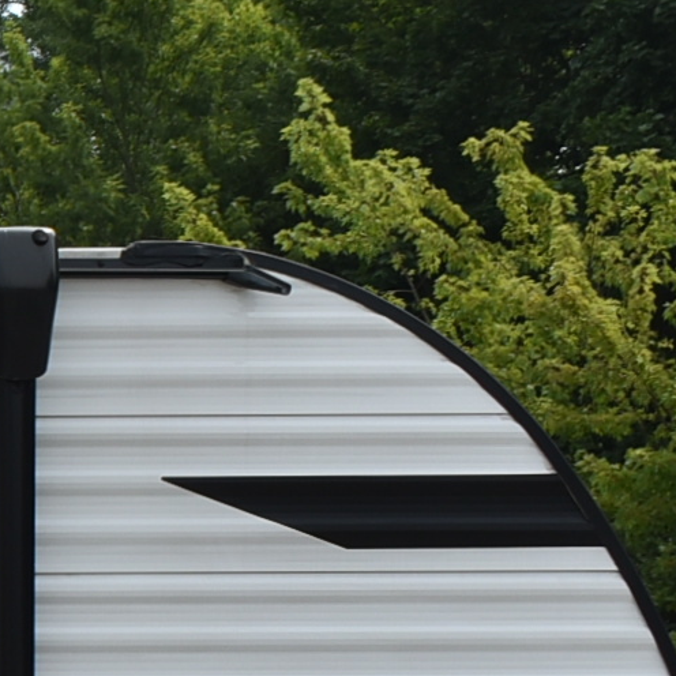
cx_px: -988
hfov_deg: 9.5
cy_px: 912
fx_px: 3570
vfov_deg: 10.5
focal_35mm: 162
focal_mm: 21
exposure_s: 1/320
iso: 100
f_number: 8
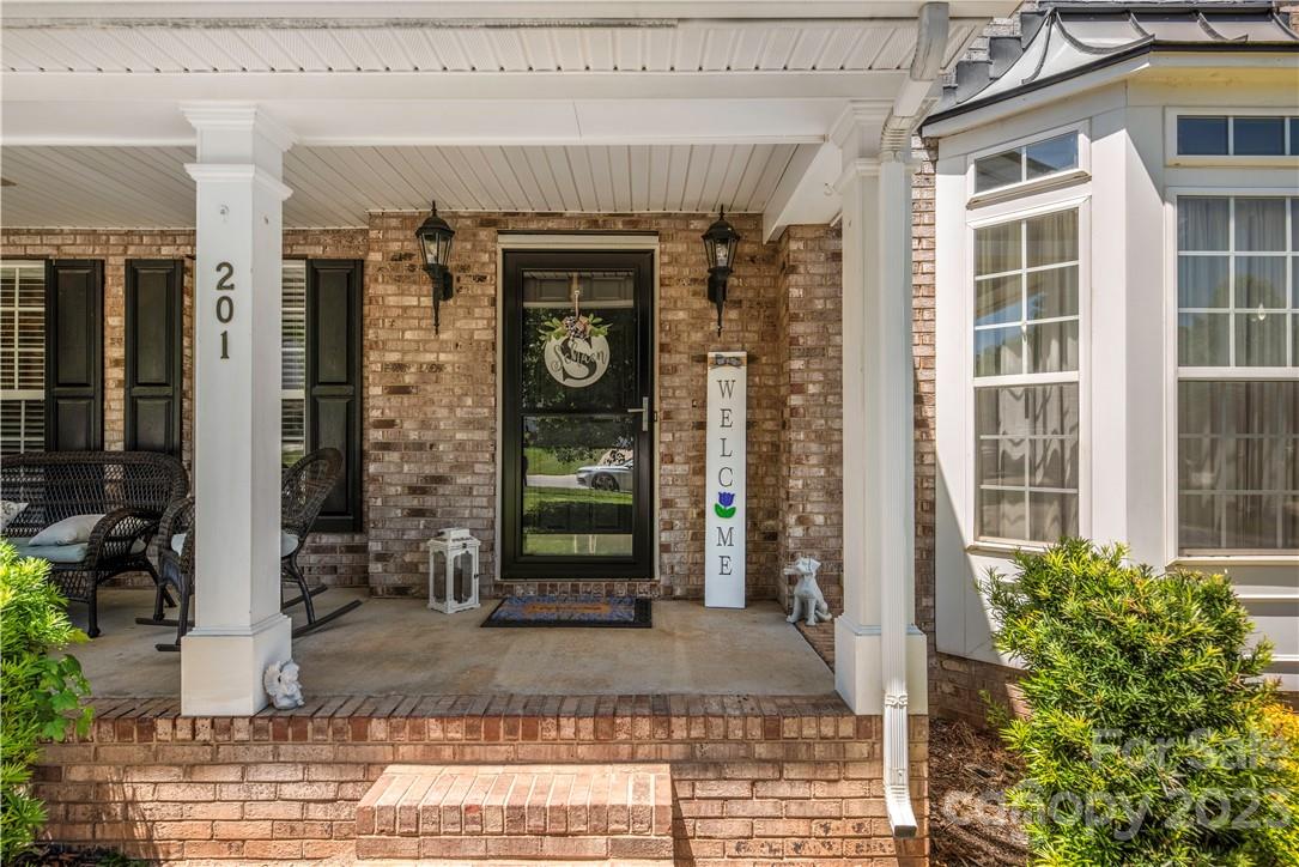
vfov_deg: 64.6
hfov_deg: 86.9
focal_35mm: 19
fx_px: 686
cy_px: 434
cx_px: 650
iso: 320
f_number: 6.3
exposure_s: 1/4000
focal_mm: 19
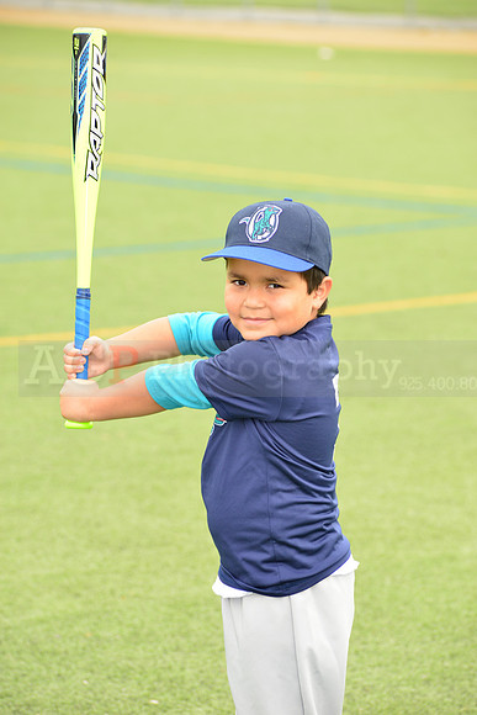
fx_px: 3376
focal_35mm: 170
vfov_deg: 12.1
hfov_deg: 8.1
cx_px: 238
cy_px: 358
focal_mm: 170
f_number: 8
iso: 250
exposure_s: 1/200
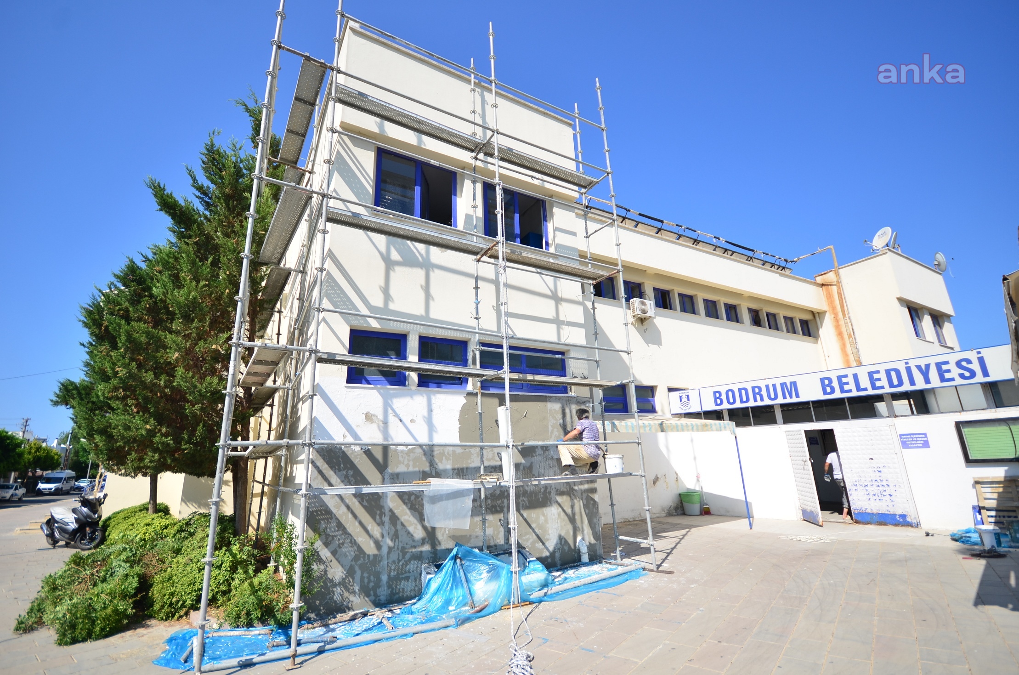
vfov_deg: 77.1
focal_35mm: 15
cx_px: 510
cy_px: 338
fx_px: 424
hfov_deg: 100.5
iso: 100
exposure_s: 1/640
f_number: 4.5
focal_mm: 10
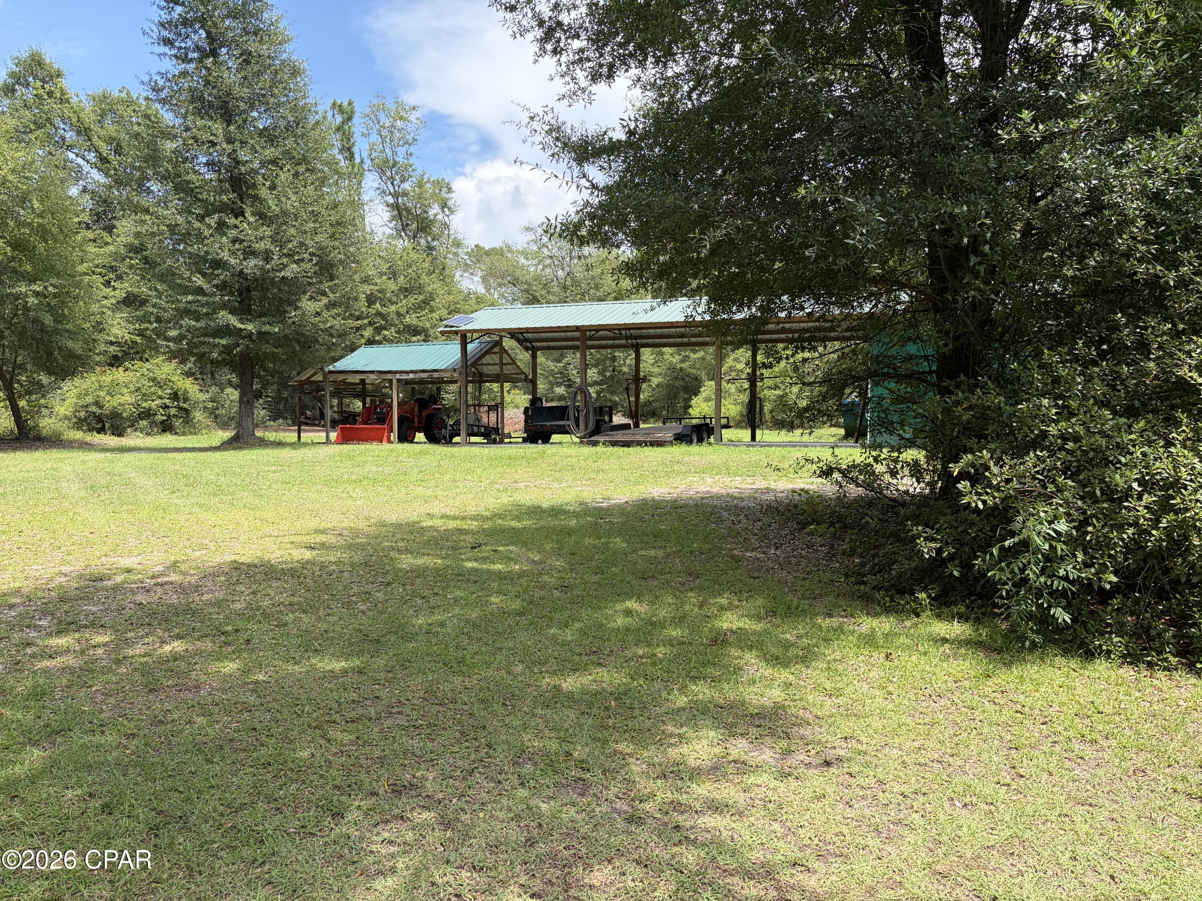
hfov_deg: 67.3
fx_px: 903
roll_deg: +0.4
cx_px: 601
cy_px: 450
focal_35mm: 26
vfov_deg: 53.1
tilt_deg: -2.0
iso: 64
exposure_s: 1/1287
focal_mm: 5.96
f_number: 1.6
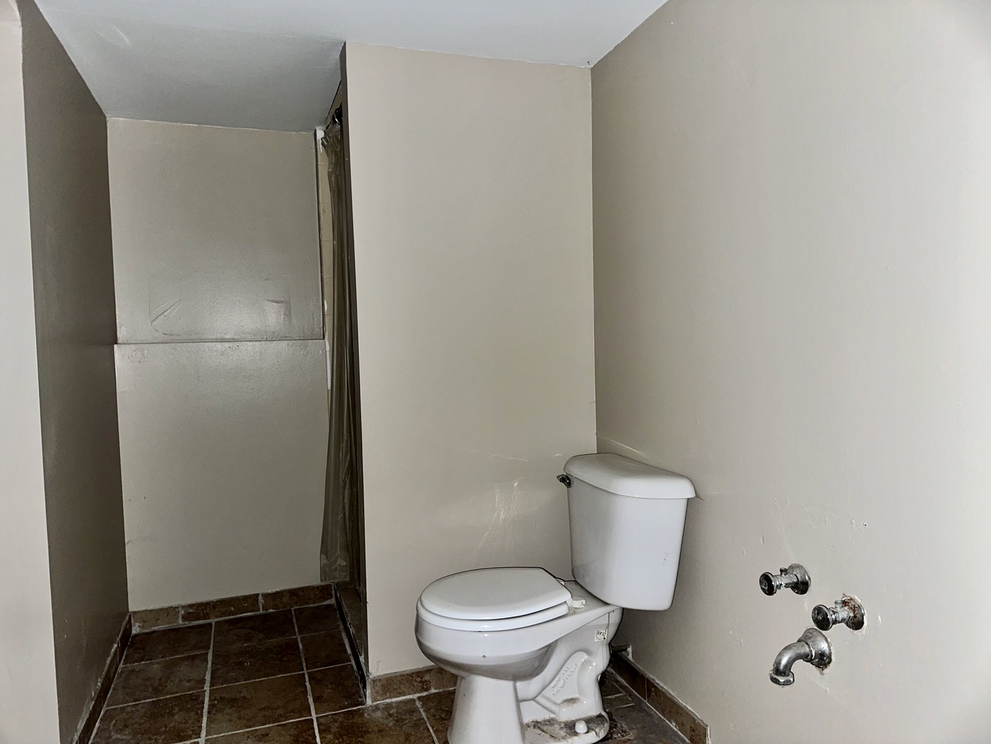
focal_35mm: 24
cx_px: 496
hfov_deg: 71.6
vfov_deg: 56.8
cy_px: 372
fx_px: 687
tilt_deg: -2.9
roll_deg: +0.9
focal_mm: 6.86
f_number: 1.78
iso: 100
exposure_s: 1/4
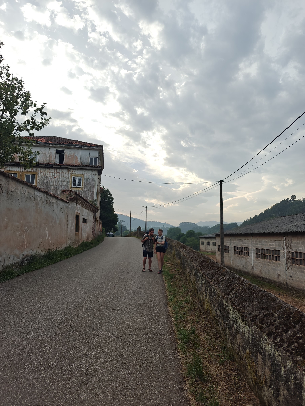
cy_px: 203
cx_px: 152
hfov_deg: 58.9
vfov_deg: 73.9
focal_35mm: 23
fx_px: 270
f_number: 1.6
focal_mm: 6.06
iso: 50
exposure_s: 1/689
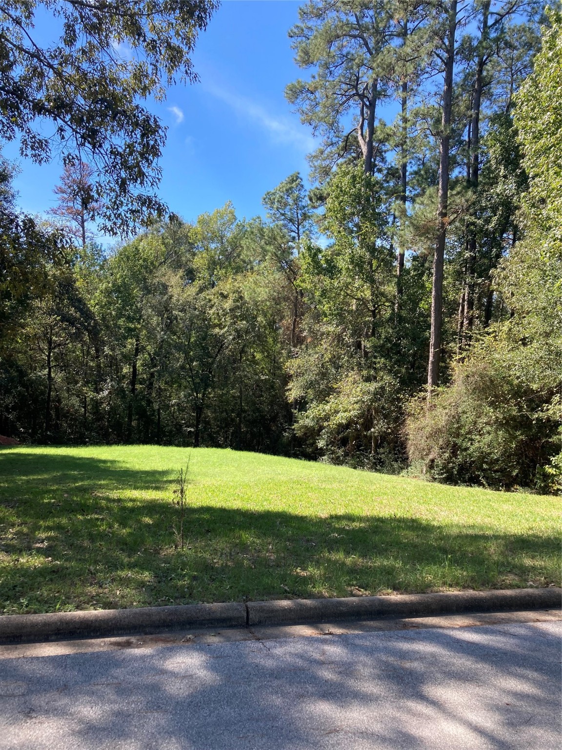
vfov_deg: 63.4
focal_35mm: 28
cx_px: 281
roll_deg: -1.4
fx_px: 606
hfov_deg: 49.7
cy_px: 375
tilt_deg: +2.9
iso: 20
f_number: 1.8
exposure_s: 1/558
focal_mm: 3.99
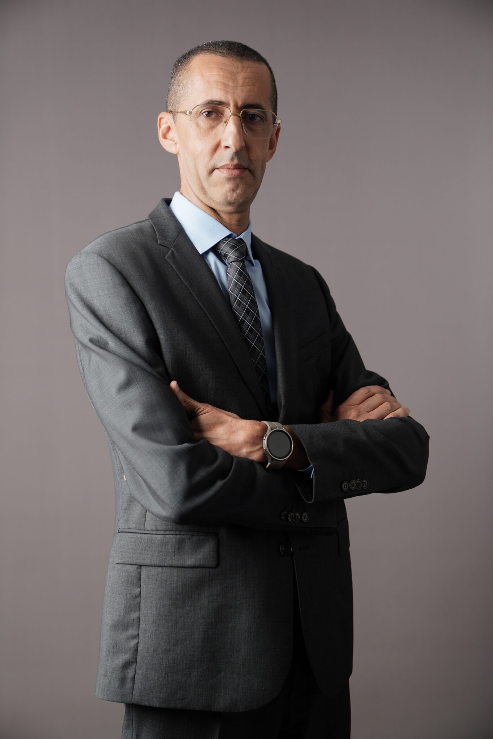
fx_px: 1438
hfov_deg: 19.5
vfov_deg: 28.8
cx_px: 246
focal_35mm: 70
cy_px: 370
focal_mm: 70
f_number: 3.2
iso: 320
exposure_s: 1/250
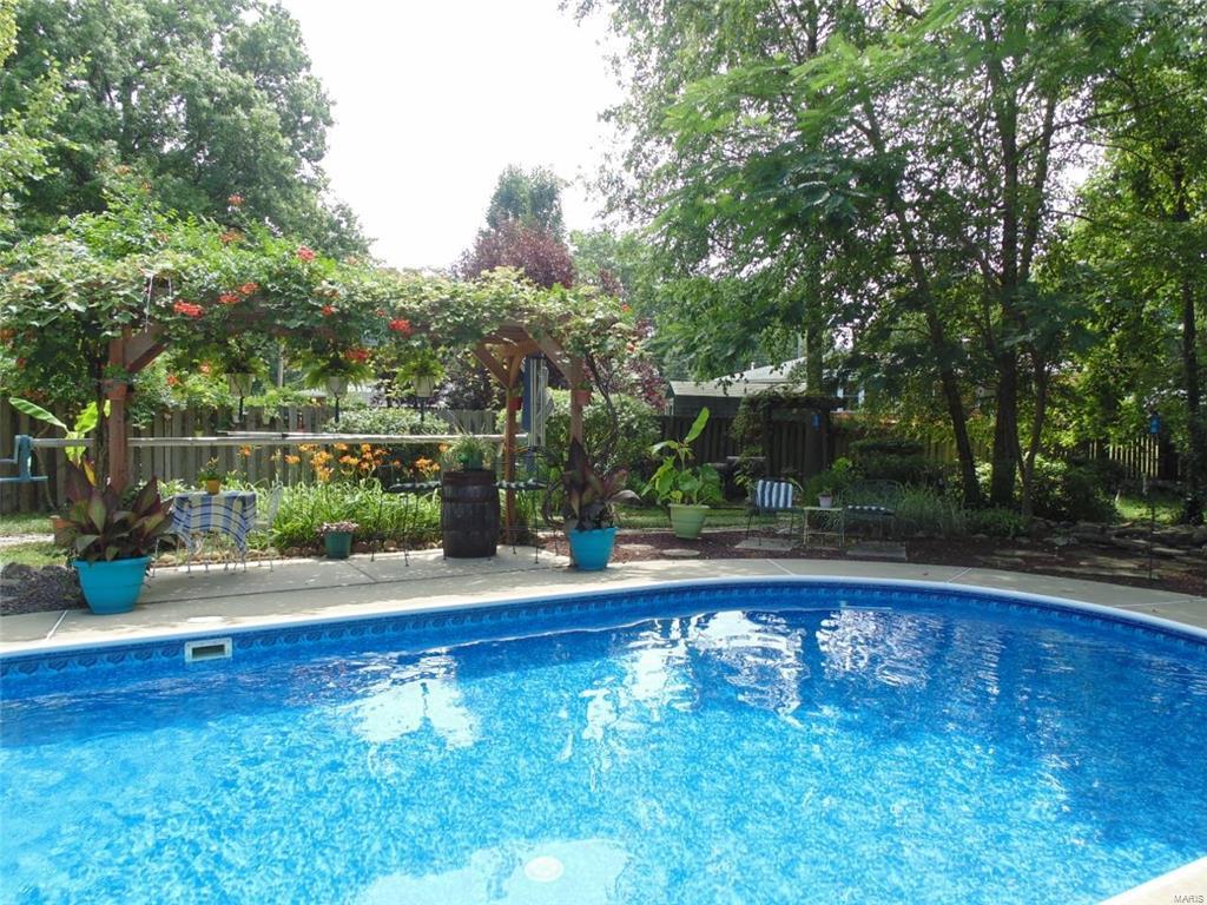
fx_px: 837
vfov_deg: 56.8
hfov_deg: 71.6
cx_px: 604
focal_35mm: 24
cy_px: 452
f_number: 3.1
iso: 80
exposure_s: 1/320
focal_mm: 4.3
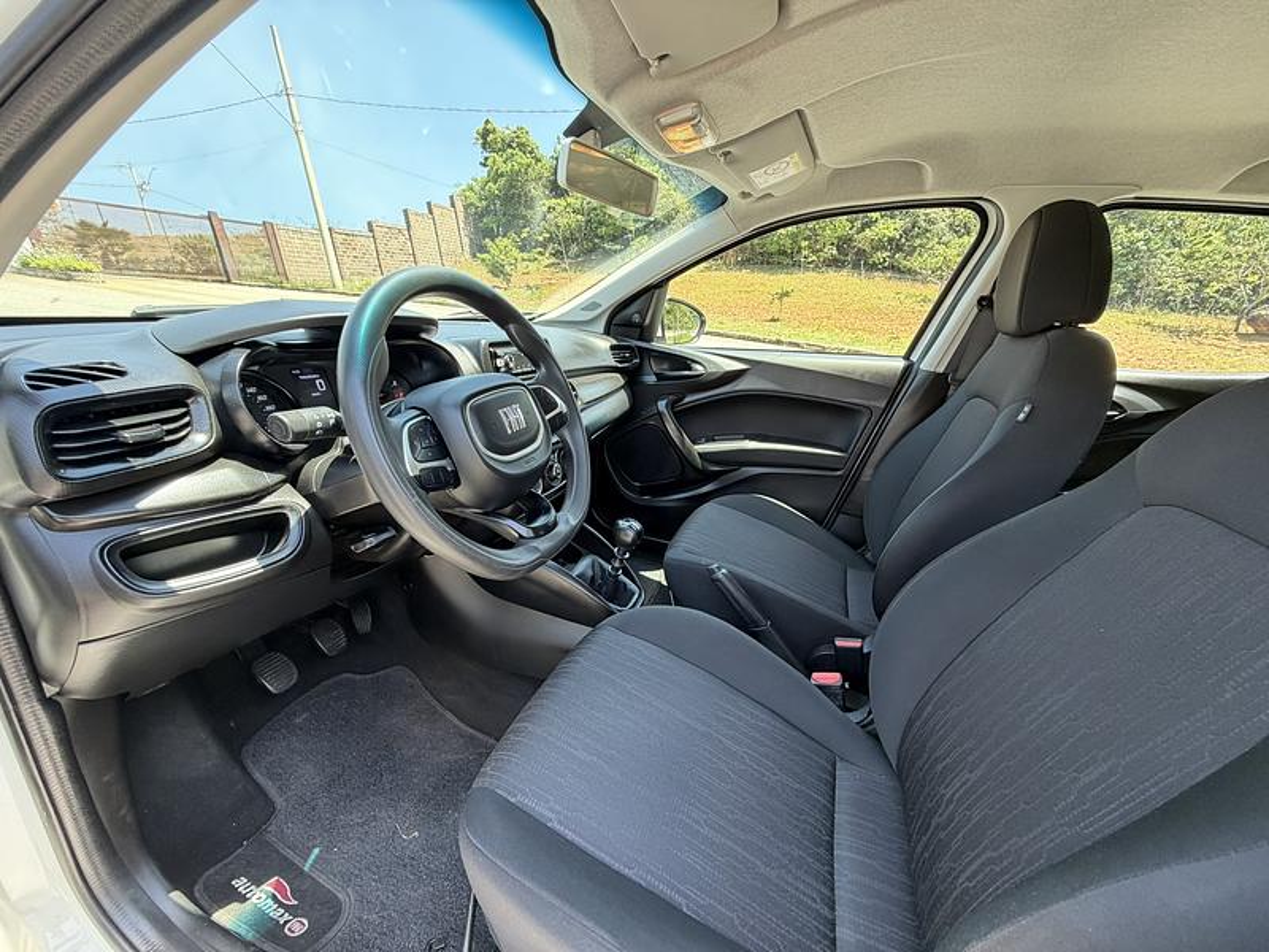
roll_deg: +7.3
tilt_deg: -14.9
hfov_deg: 102.1
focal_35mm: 14
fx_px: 513
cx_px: 634
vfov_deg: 85.7
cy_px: 476
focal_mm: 2.22
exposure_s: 1/121
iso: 200
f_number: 2.2
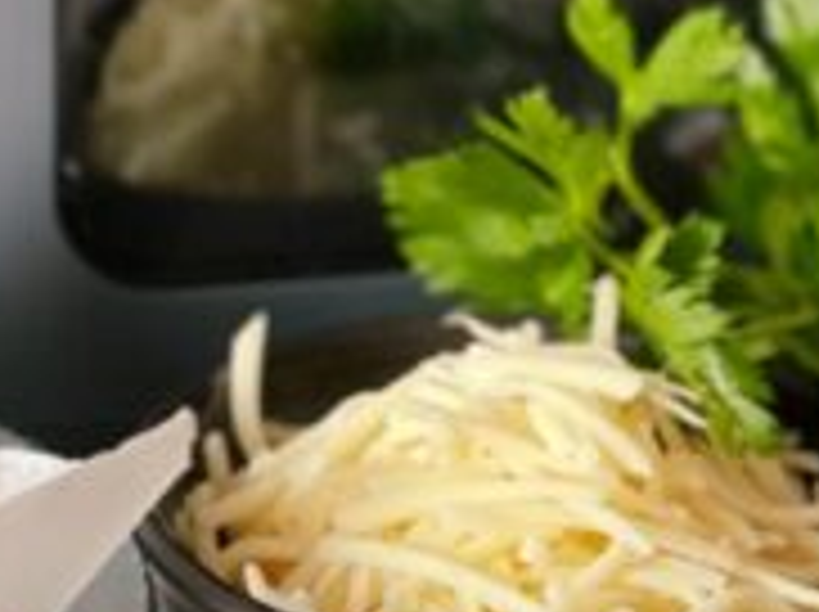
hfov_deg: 7.5
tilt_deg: -23.5
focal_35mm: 264
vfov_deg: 5.6
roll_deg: -1.9
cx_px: 414
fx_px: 6238
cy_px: 70
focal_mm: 7.5
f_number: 2.2
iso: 160
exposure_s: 1/40
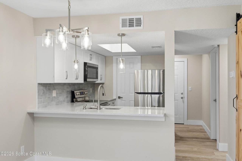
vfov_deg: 37.8
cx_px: 121
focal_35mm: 35
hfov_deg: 54.4
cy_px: 80
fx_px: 235
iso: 640
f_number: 8
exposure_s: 1/125
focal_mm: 35
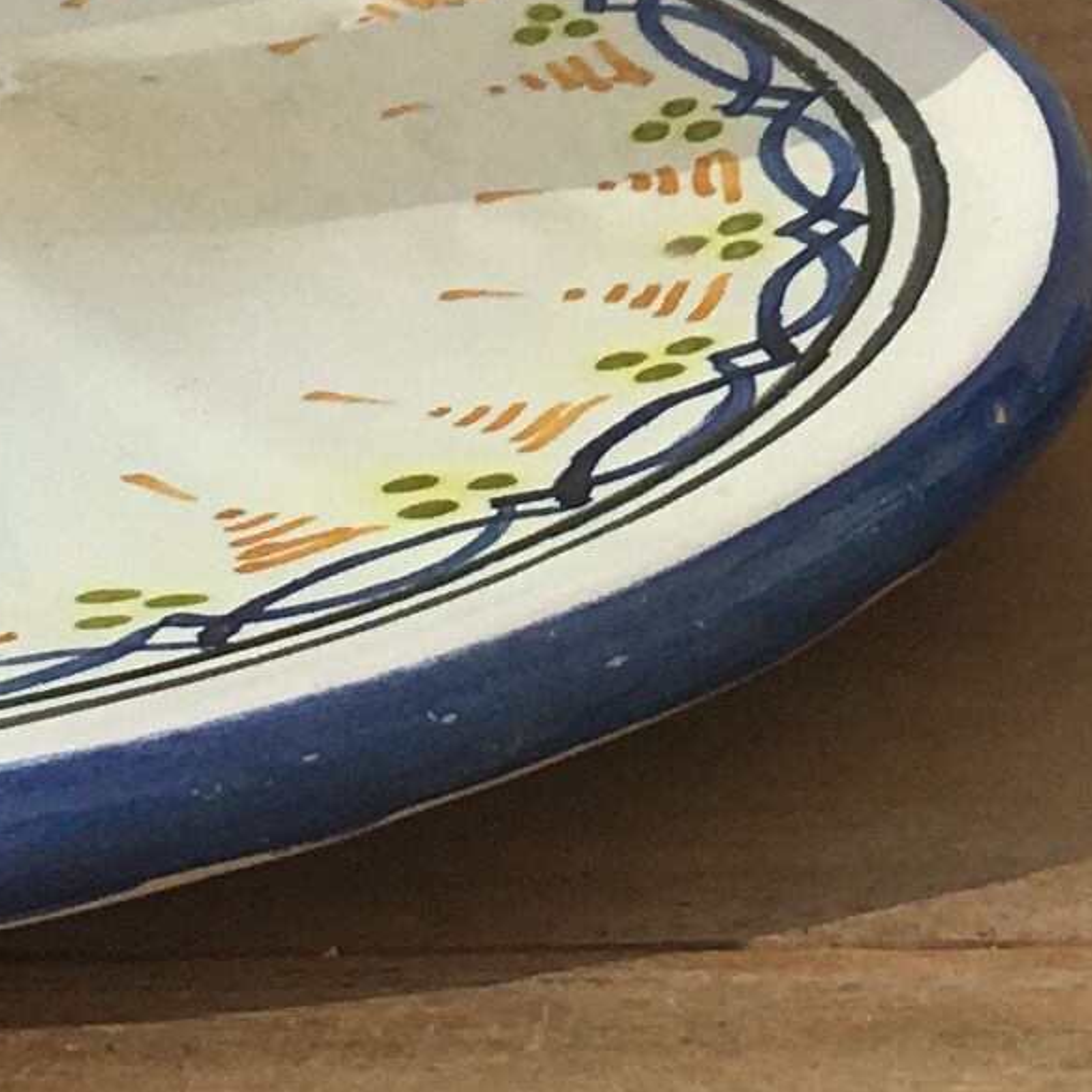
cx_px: 1077
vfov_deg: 9.7
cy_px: -191
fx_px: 6317
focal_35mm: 177
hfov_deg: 9.8
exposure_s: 1/894
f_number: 2.2
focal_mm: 4.15
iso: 25
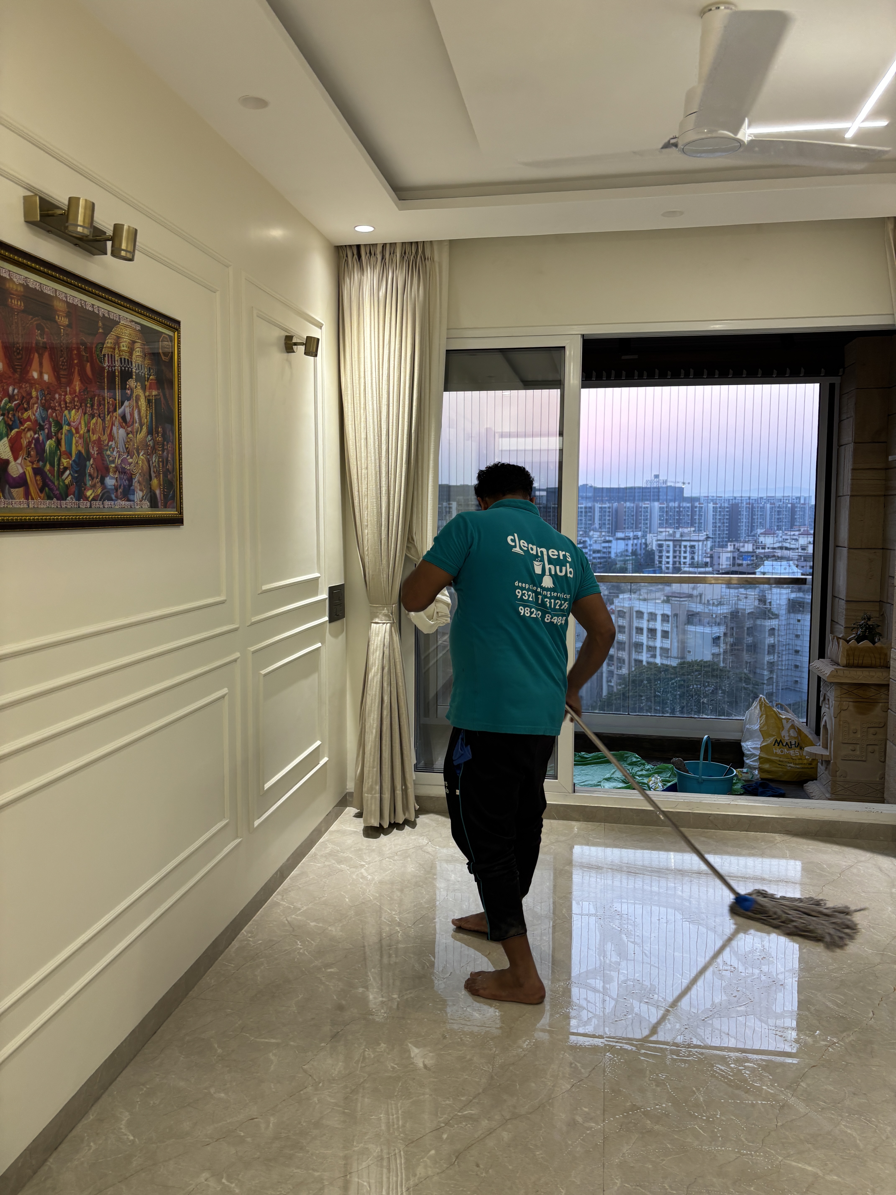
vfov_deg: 67.3
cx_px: 448
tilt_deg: -4.4
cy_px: 598
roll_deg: +0.4
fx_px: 897
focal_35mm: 26
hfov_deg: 53.1
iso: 80
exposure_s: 1/100
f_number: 1.6
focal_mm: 5.96
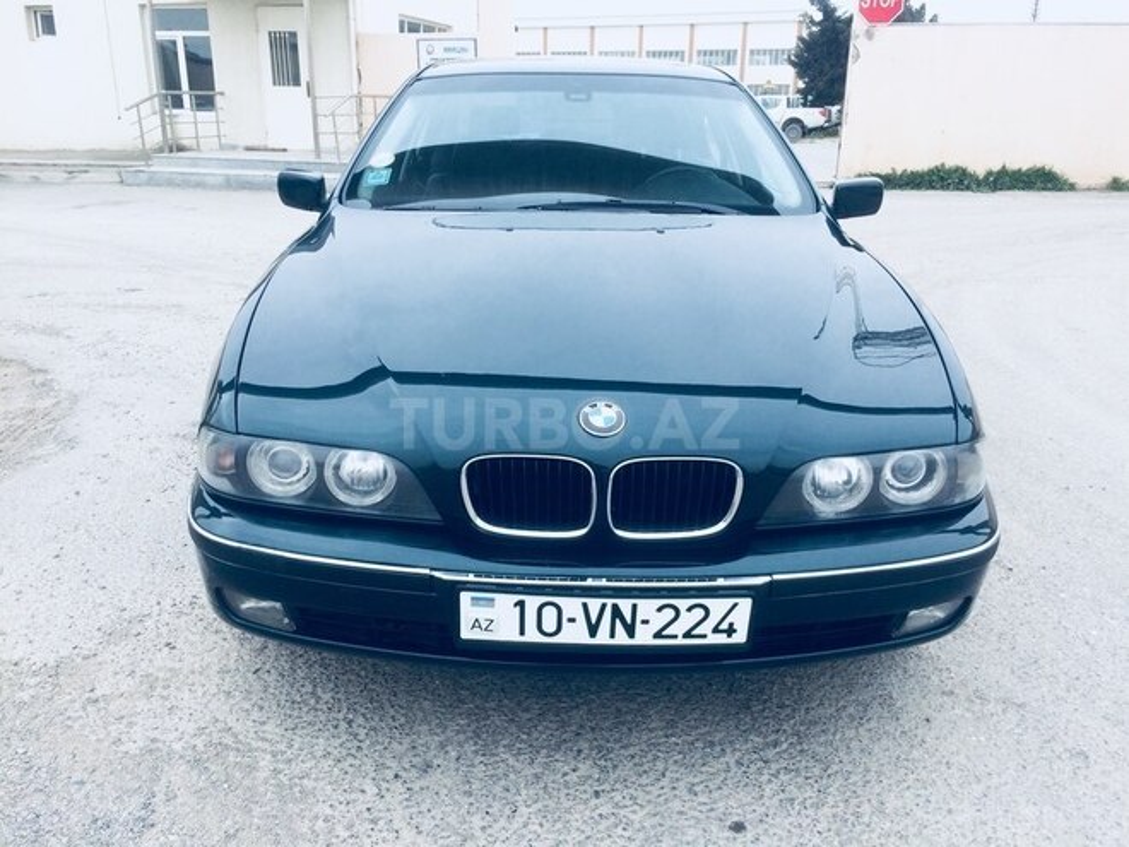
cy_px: 424
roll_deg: -0.9
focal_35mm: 29
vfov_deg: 48.2
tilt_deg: -18.6
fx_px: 946
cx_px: 564
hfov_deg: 61.7
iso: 32
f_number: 2.2
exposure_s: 1/733
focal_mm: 4.15
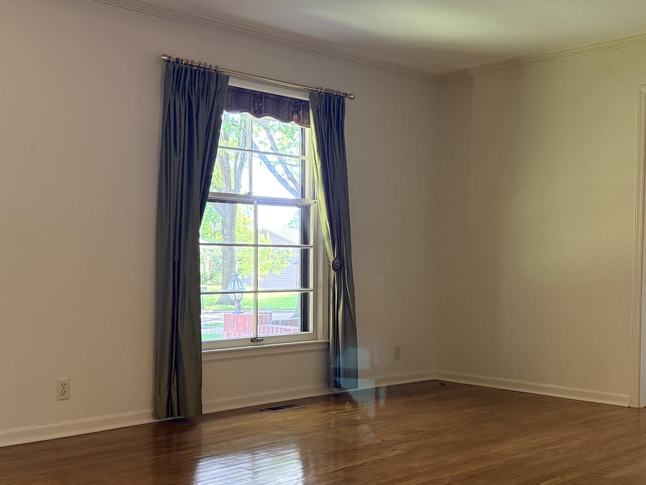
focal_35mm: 43
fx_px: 802
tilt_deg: -1.4
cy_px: 289
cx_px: 319
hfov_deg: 43.9
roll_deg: -0.6
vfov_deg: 33.5
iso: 400
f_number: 1.78
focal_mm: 6.76
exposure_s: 1/60
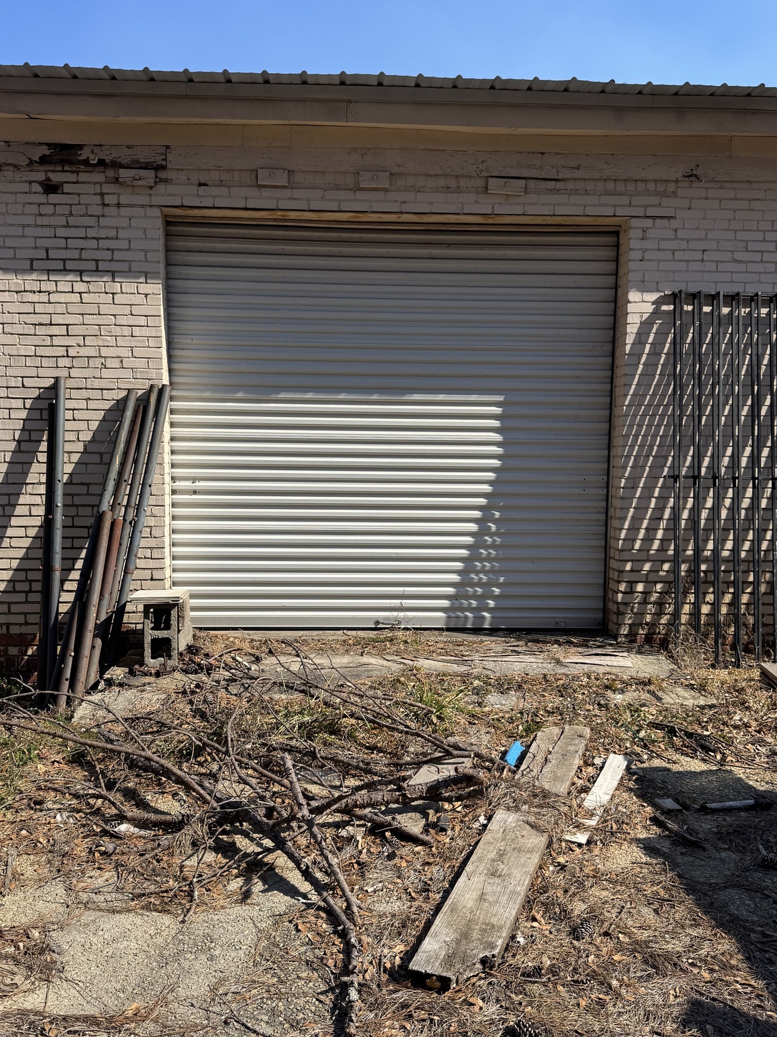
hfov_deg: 45.4
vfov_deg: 58.3
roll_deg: -1.2
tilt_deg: -5.1
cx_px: 372
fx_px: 928
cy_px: 531
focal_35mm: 31
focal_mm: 6.76
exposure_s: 1/3096
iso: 80
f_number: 1.78
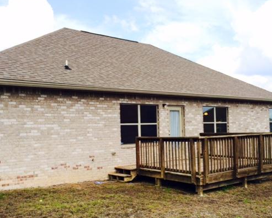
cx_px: 141
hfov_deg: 47.9
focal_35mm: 38
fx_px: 306
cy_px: 126
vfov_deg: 39.1
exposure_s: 1/2160
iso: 64
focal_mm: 4.12
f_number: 2.2
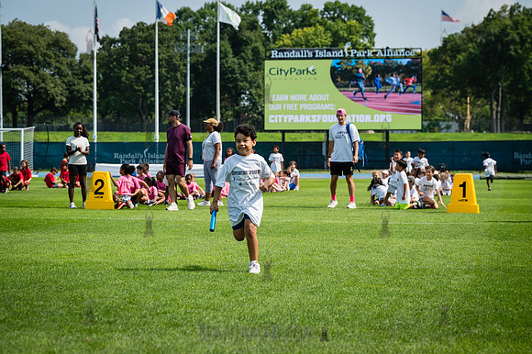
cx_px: 266
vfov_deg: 14.3
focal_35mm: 96
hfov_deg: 21.3
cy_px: 177
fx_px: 1415
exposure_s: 1/500
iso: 100
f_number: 5
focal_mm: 93
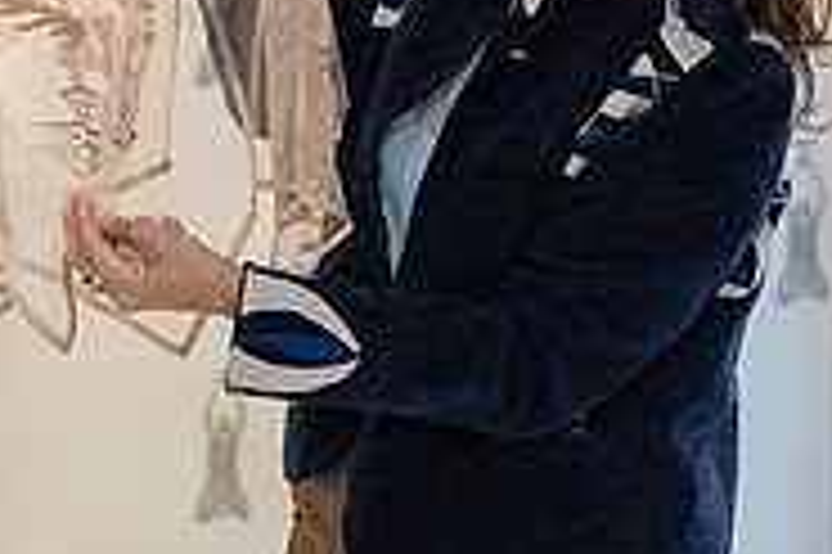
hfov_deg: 23.5
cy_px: 90
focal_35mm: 86
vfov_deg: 15.7
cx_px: 237
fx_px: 1986
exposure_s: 1/250
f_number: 4.5
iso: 1600
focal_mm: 24
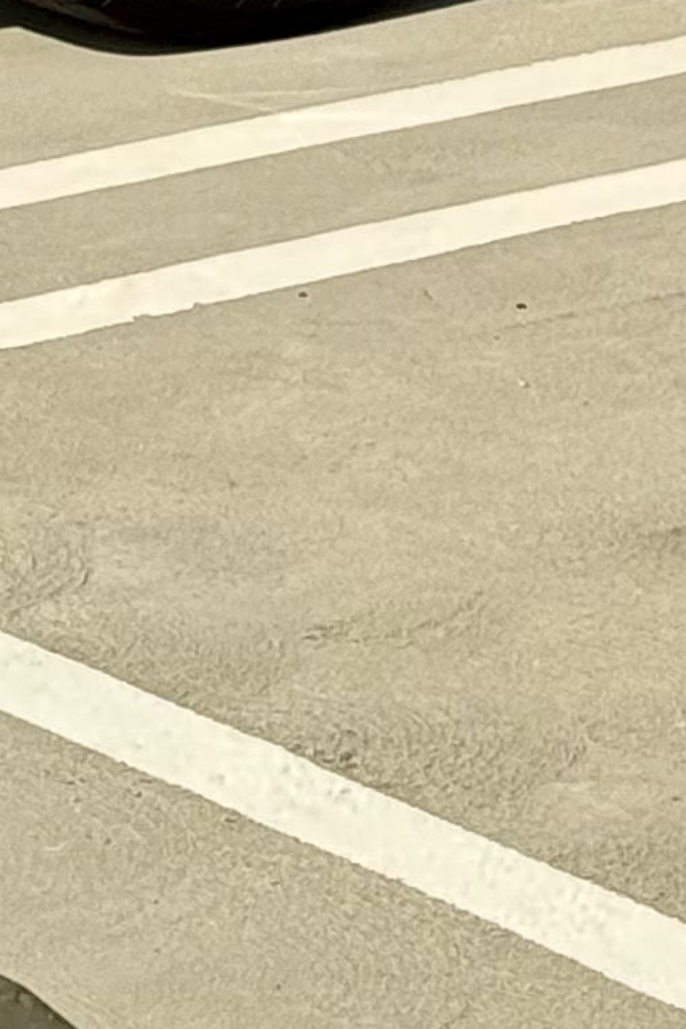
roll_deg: +1.3
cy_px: -1407
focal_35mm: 262
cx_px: 569
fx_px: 7488
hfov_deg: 5.2
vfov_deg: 7.4
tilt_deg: -1.0
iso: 80
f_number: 1.78
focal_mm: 6.76
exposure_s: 1/1642
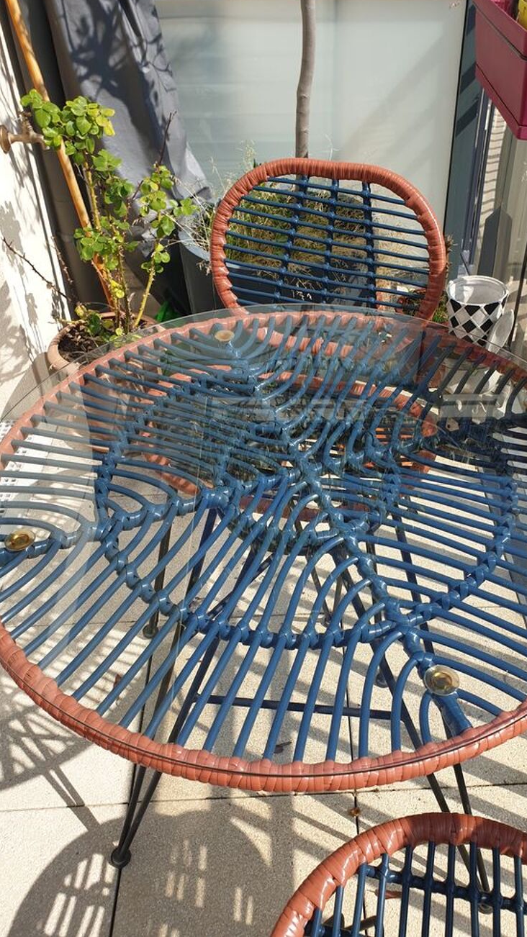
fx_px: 721
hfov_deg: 39.9
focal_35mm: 29
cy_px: 458
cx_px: 325
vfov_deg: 66.1
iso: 50
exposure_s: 1/1294
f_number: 2.4
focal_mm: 4.3
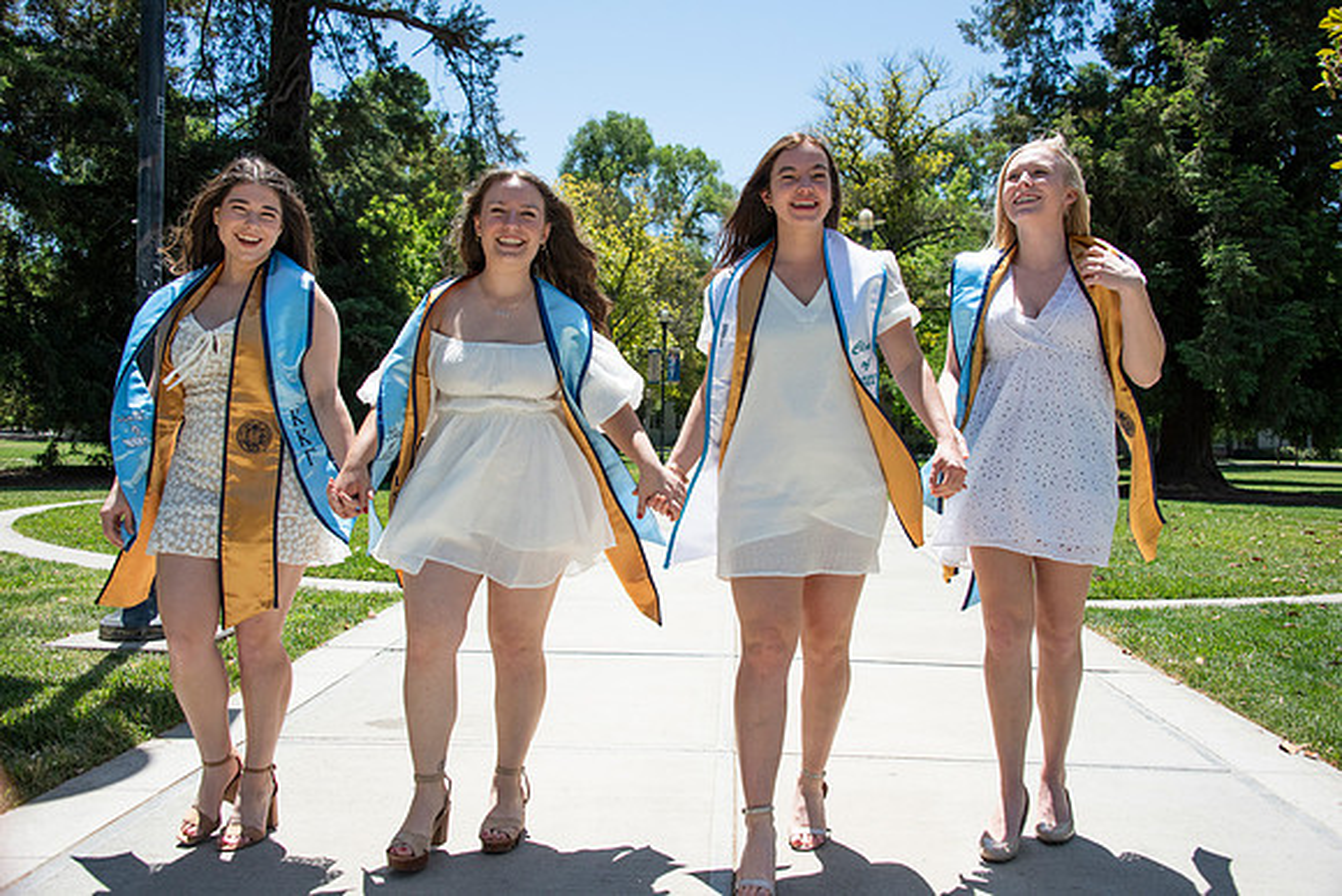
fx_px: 1268
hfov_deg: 55.8
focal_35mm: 34
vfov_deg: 38.9
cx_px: 671
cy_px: 448
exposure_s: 1/2500
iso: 500
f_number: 5.6
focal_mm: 34
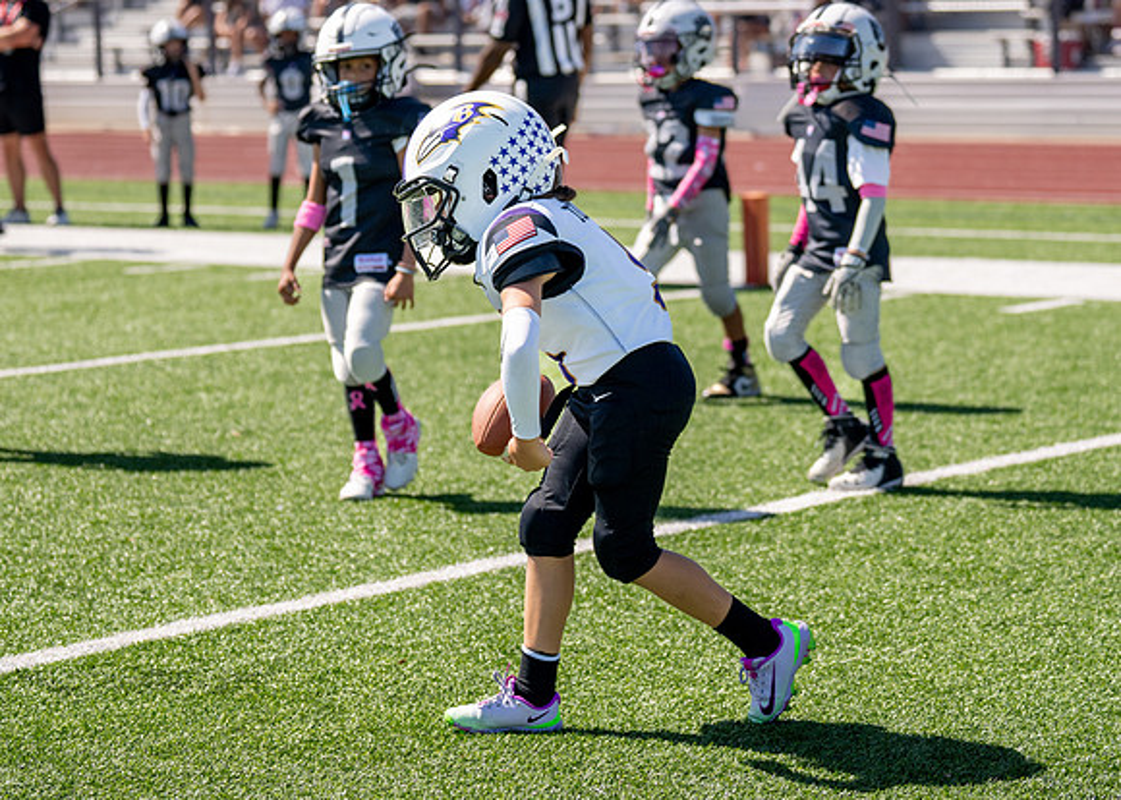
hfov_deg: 18.5
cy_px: 322
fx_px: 3434
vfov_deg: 13.3
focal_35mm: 108
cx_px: 562
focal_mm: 70
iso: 200
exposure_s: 1/4000
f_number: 2.8
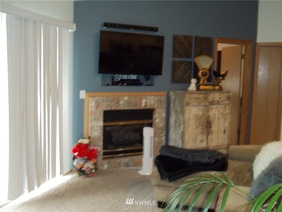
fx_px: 293
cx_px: 141
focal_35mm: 36
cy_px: 106
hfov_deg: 51.4
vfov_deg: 39.7
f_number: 3.1
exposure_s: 1/30
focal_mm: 6.5
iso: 320
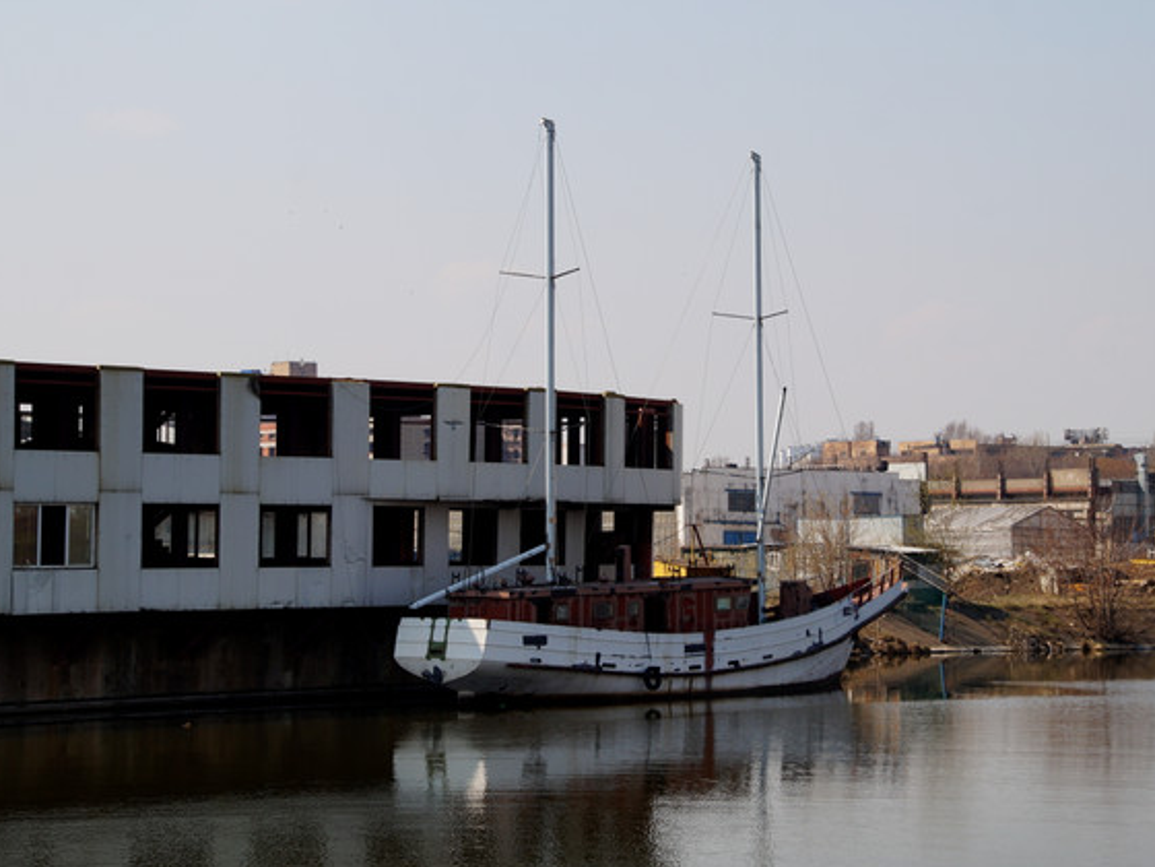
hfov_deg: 21.6
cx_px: 631
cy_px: 438
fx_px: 3021
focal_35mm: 91
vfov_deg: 16.3
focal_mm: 55
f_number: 10
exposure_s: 1/200
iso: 100
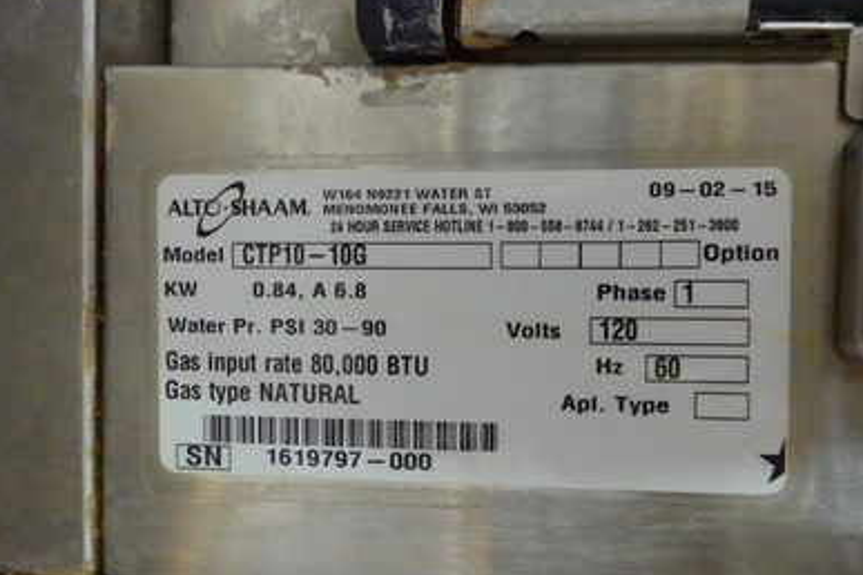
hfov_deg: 60.3
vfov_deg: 42.3
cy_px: 288
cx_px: 421
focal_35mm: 31
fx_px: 743
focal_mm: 11.06
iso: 5000
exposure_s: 1/30
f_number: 4
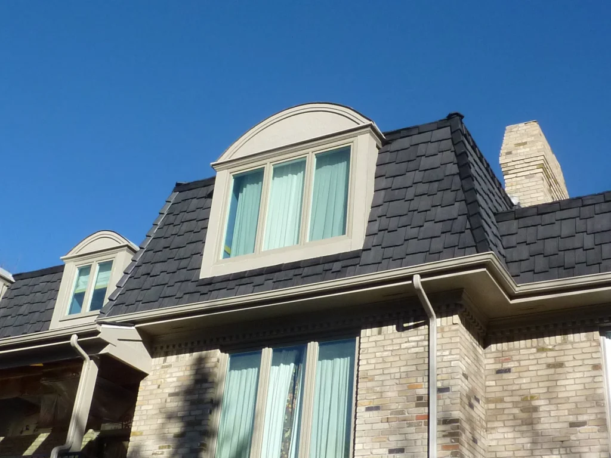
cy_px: 229
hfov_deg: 39.7
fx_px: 847
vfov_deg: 30.3
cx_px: 306
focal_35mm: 48
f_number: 5.6
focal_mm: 4.4
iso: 200
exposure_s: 1/640
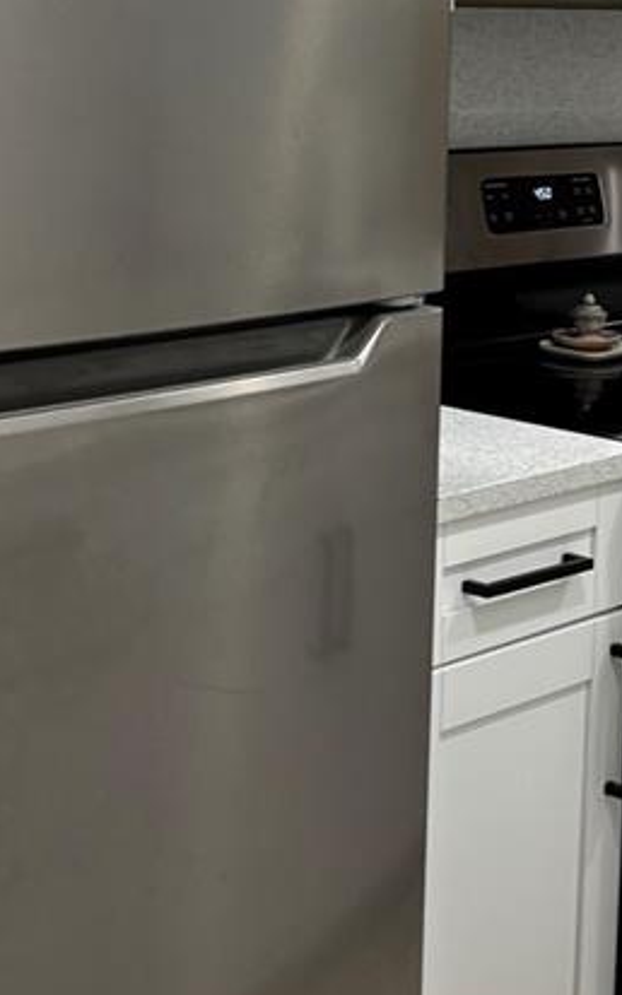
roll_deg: -3.1
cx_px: 617
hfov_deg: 16.0
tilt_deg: -9.2
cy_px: 308
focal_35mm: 80
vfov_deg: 25.7
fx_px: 2171
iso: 125
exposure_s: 1/120
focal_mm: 5.96
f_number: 1.6
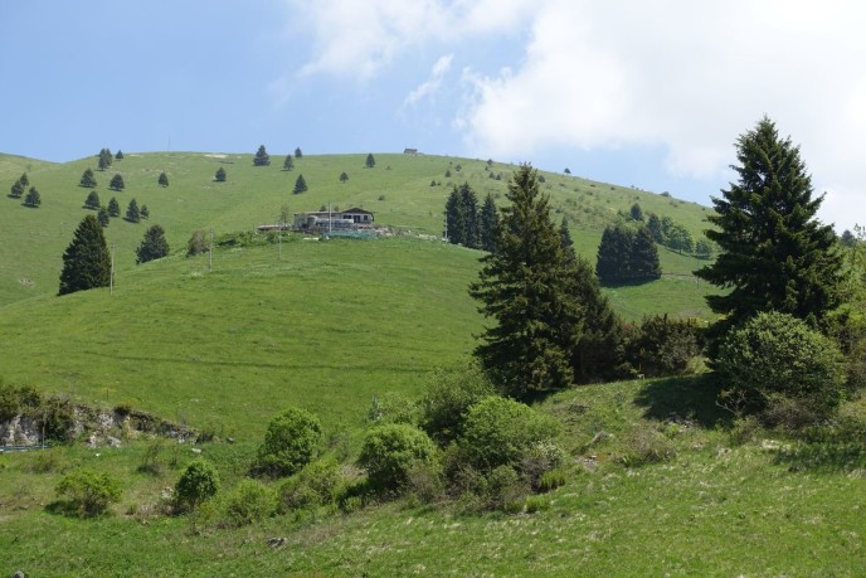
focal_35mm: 48
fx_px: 1155
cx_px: 433
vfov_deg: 28.1
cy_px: 289
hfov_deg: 41.1
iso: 125
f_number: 5.6
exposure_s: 1/400
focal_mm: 17.49
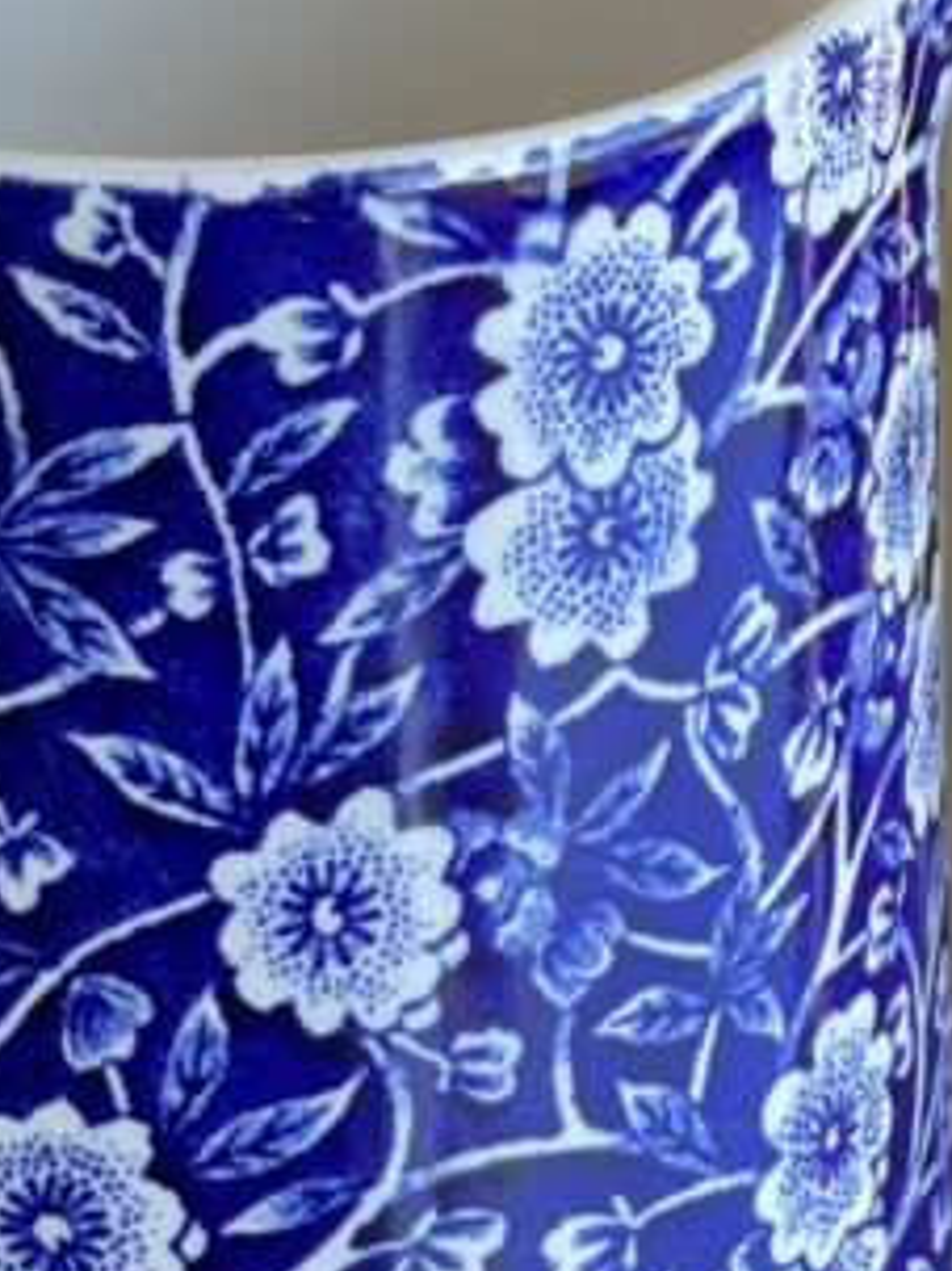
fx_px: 6201
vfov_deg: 11.6
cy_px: 1263
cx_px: 151
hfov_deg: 8.8
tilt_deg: -31.1
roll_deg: +0.3
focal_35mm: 169
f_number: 2.2
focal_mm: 7.5
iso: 125
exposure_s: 1/100
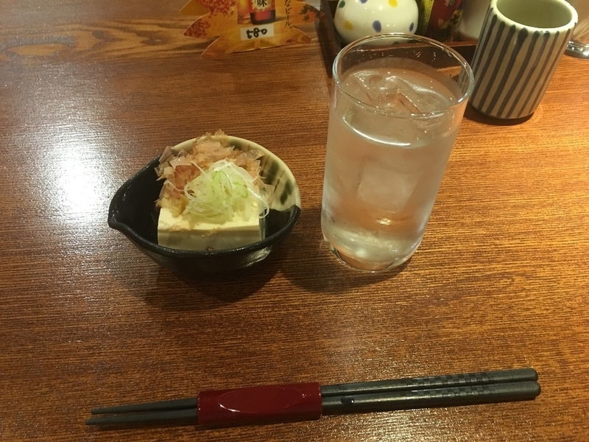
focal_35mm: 29
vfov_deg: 48.2
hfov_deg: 61.7
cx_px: 294
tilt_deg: -49.4
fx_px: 493
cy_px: 221
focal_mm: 4.15
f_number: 2.2
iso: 100
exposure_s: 1/15
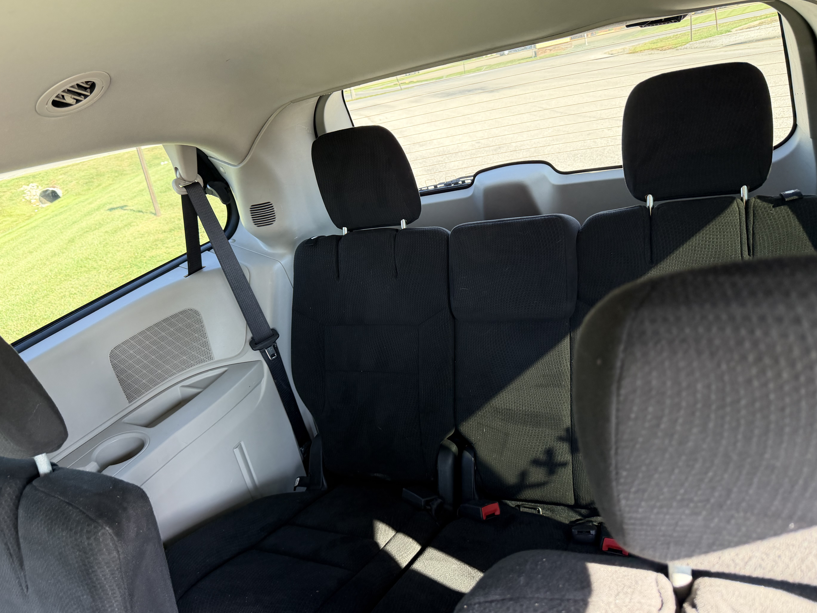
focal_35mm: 25
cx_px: 393
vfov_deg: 54.9
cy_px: 307
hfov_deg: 69.4
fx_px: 590
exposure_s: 1/203
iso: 200
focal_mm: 6.76
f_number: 1.78
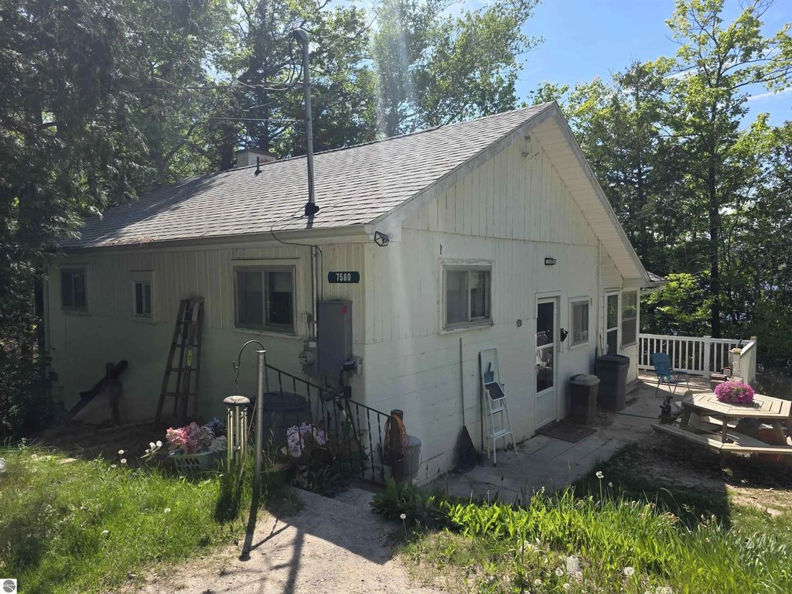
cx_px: 396
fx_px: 526
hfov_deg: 73.9
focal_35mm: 23
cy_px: 297
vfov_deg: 58.9
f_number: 1.7
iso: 80
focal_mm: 6.3
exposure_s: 1/3502
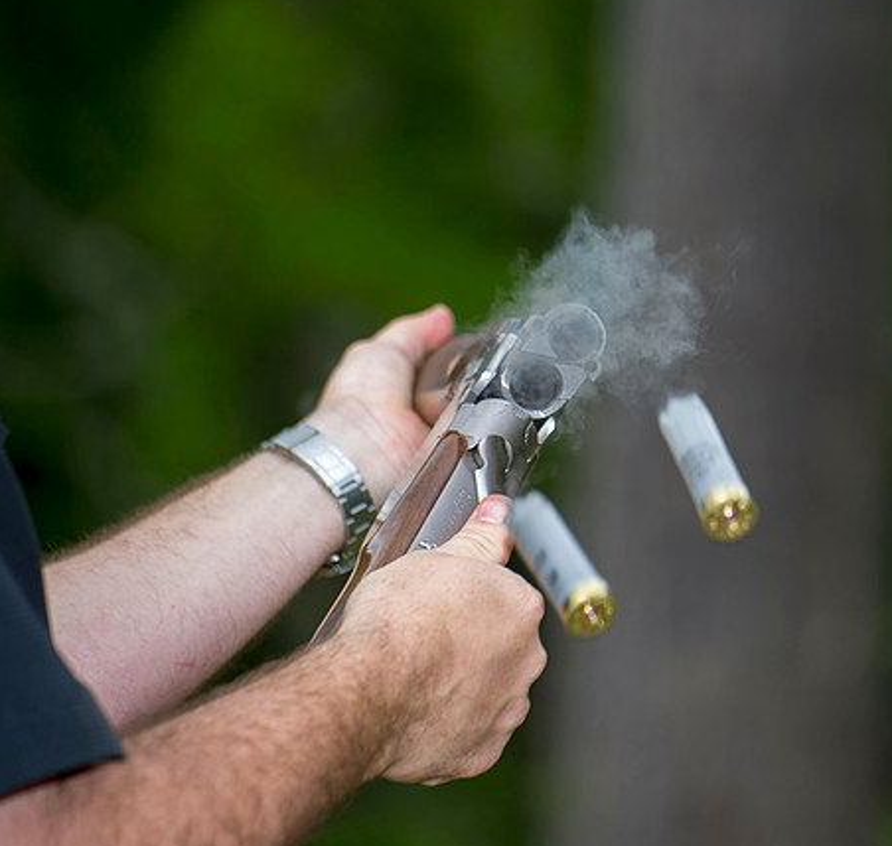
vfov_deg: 5.8
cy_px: 441
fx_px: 8356
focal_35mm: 294
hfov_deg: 6.1
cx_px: 717
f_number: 4.5
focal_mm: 200
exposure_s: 1/250
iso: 200
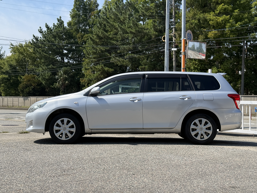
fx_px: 356
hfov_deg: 39.7
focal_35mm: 48
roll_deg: -0.8
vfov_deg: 30.3
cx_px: 128
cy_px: 96
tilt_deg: +0.7
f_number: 1.78
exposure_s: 1/4587
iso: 80
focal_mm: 6.76
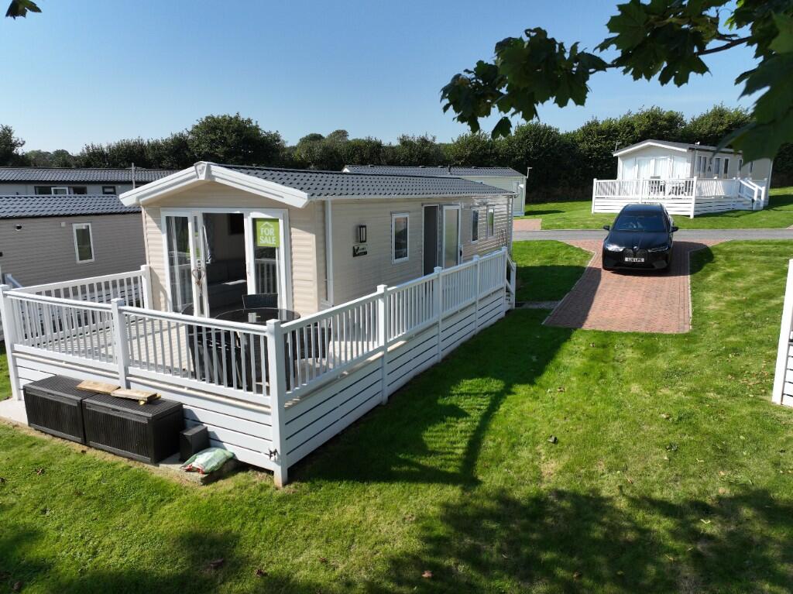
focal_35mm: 24
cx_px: 396
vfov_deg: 56.8
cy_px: 297
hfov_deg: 71.6
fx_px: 550
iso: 120
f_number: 2.8
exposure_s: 1/2000
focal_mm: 12.29
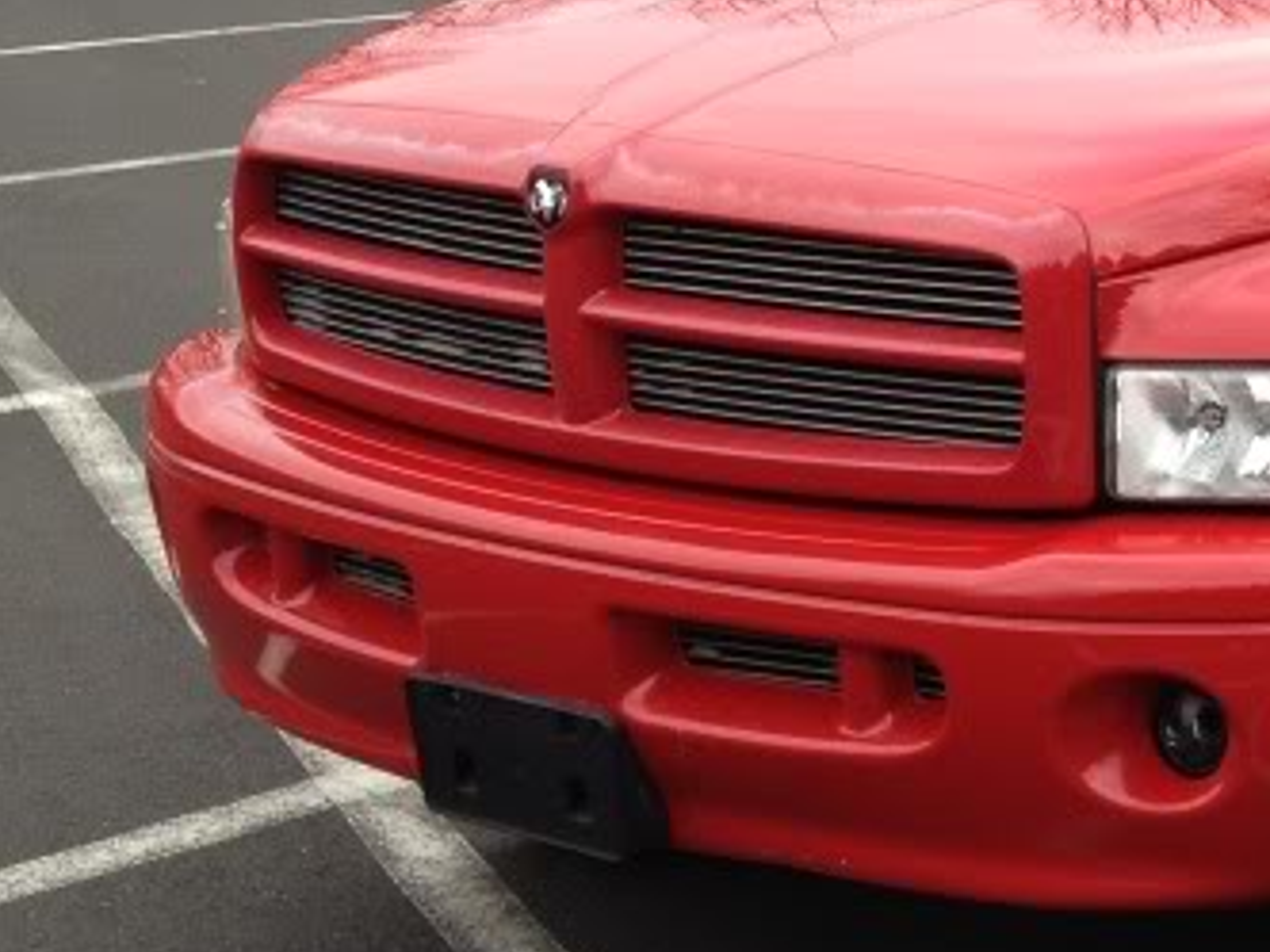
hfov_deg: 17.3
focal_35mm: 108
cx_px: 1588
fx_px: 3962
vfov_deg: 13.7
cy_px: 268
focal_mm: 4.3
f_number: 2.4
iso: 64
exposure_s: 1/158
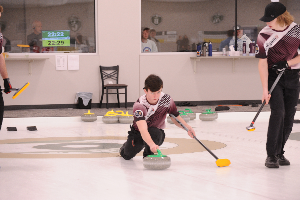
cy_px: 100
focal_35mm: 140
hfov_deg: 14.7
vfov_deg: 9.8
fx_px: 1166
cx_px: 150
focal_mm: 140
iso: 1600
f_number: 5.6
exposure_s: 1/250
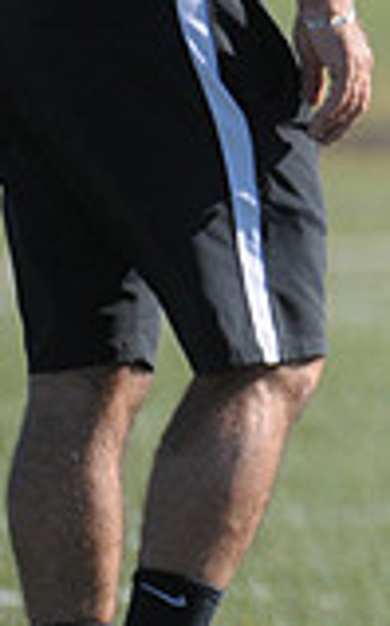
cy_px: 207
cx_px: 1075
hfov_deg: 0.7
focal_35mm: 1839
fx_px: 31359
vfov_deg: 1.1
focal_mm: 330
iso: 640
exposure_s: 1/2500
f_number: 4
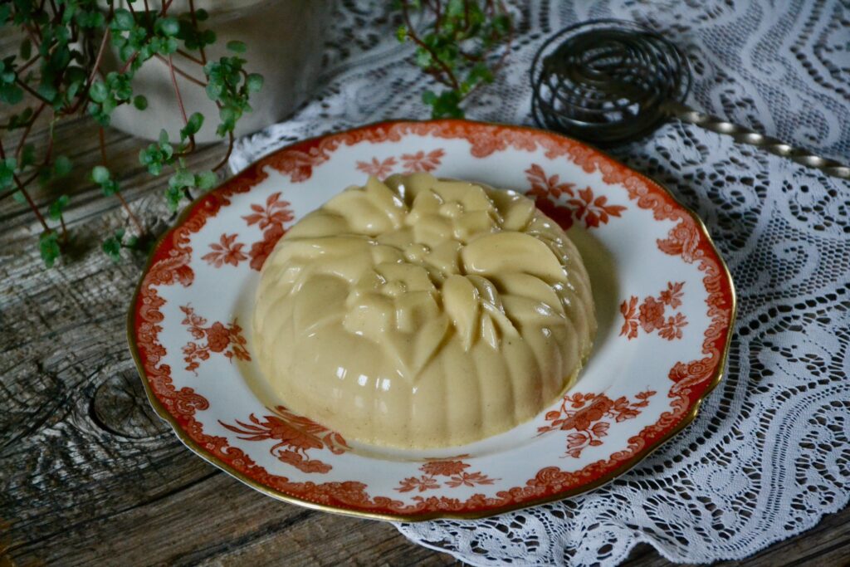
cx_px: 425
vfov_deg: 6.5
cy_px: 284
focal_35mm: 210
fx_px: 4959
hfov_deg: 9.8
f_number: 5.6
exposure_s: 1/125
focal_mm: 140
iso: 2200
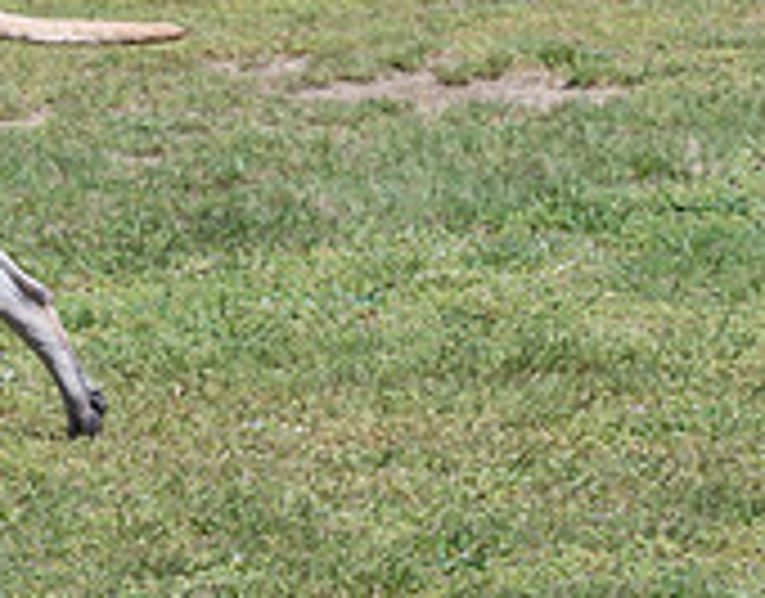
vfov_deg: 3.2
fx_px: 10752
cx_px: -474
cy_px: -237
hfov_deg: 4.0
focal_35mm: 479
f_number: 6.3
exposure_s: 1/640
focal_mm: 117
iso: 125
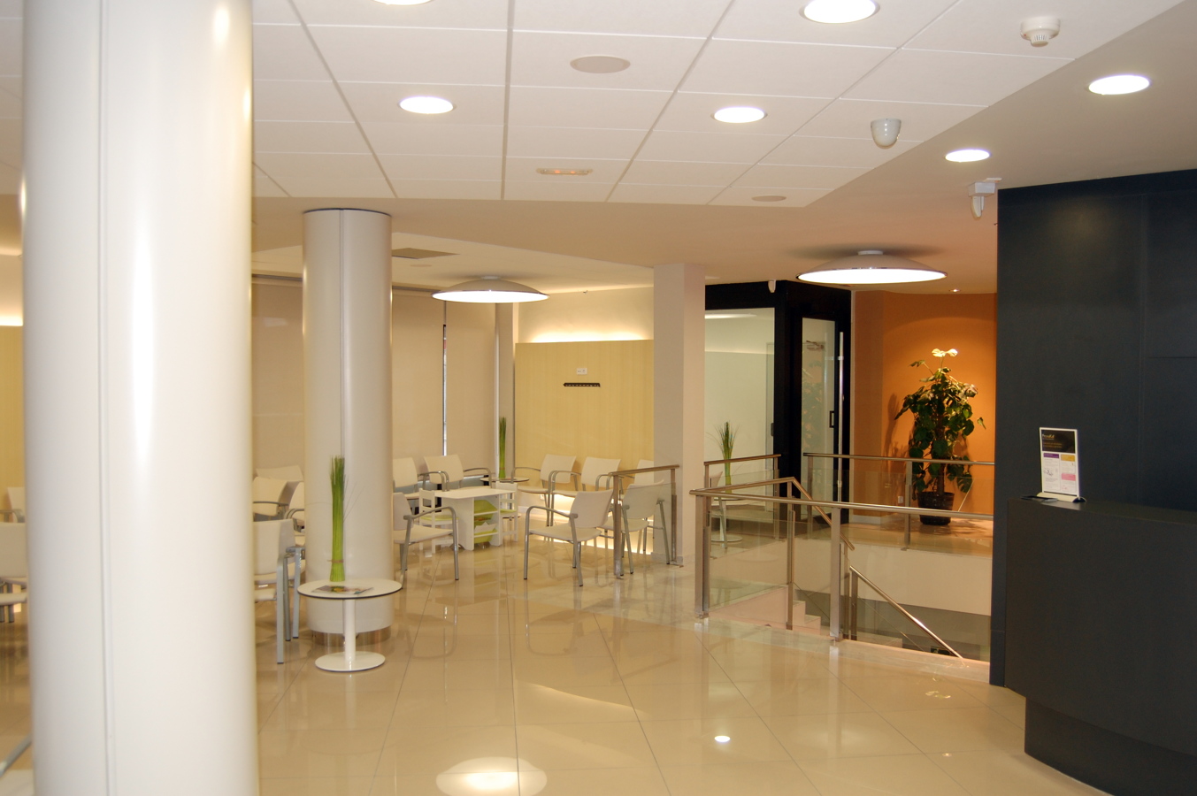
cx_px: 598
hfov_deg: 62.0
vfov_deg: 43.5
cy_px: 398
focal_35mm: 30
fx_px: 997
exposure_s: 1/60
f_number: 3.8
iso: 400
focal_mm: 20
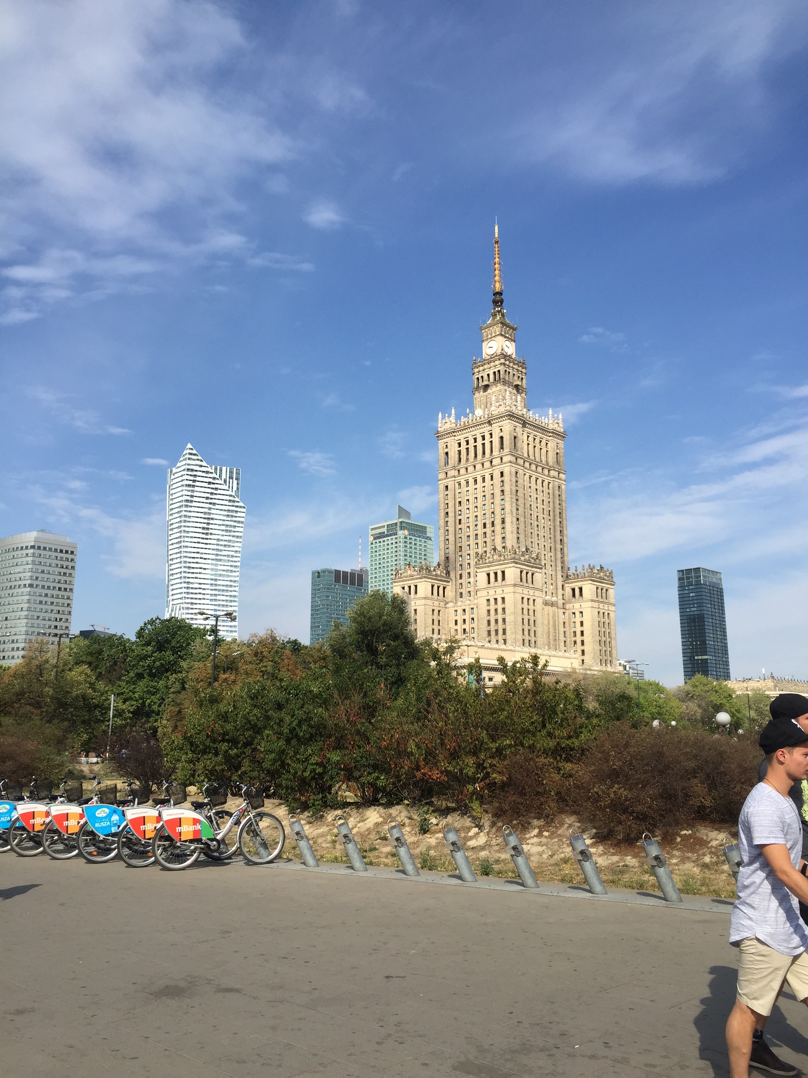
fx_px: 903
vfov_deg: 61.7
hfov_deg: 48.2
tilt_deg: +12.4
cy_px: 539
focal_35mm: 29
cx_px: 404
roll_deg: -0.4
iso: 32
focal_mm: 4.15
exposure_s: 1/2326
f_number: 2.2
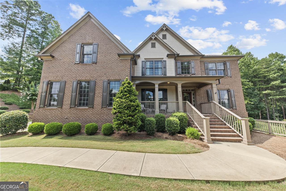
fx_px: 95
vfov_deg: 90.0
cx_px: 143
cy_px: 96
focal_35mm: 12
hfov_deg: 112.6
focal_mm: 12
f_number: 11
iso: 200
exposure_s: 1/160
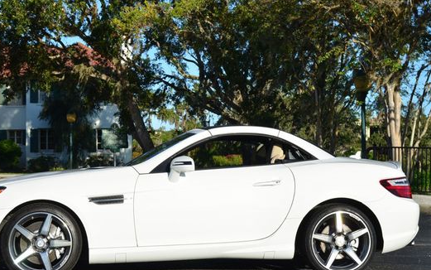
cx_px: 186
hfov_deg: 31.2
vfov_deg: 19.8
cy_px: 136
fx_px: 771
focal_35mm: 66
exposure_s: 1/125
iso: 100
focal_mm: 35
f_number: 11
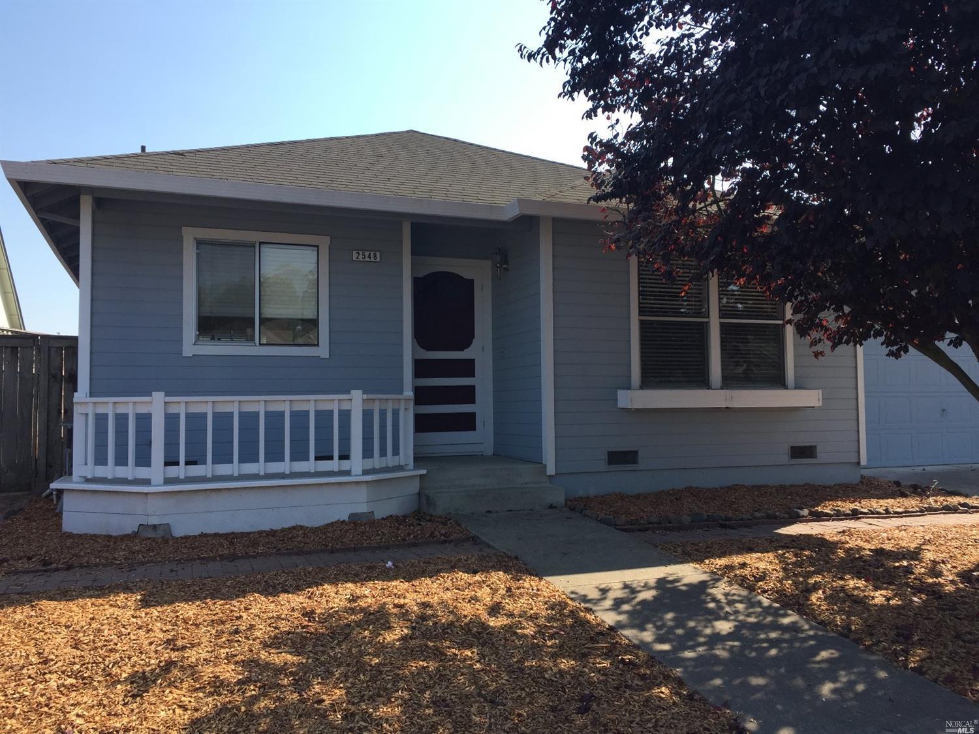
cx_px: 490
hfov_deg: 61.7
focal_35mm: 29
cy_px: 367
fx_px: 820
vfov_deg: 48.2
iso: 32
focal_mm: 4.15
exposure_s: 1/1163
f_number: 2.2
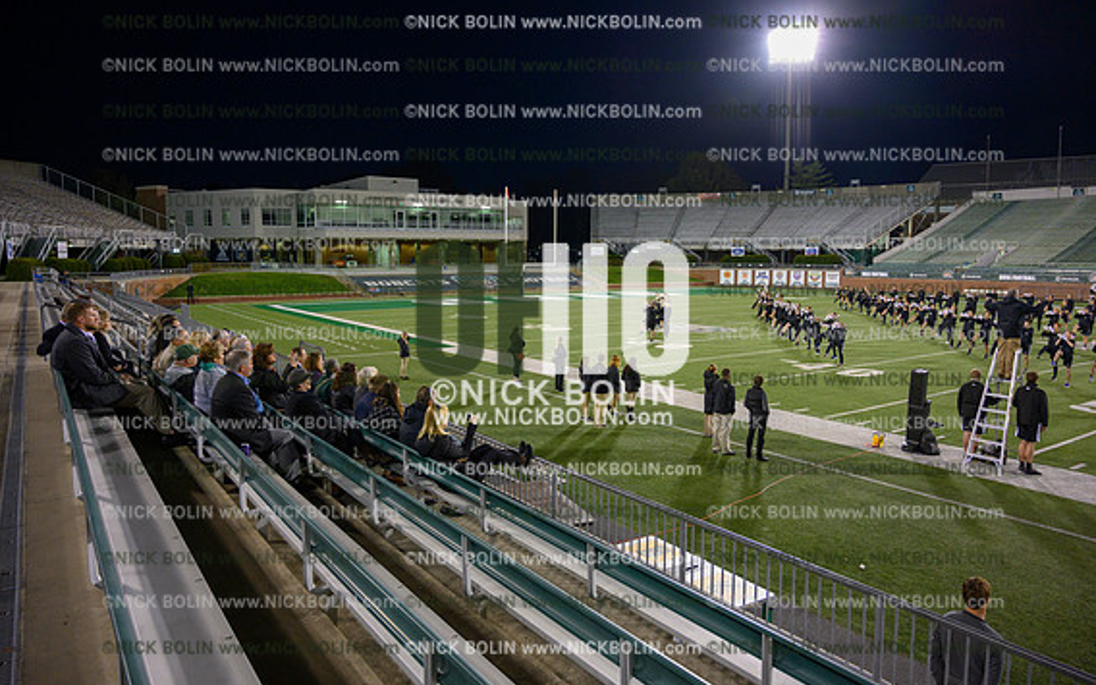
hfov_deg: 72.5
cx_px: 552
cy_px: 335
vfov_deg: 49.3
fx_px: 747
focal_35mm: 25
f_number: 4
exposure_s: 1/400
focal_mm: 24
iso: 3200
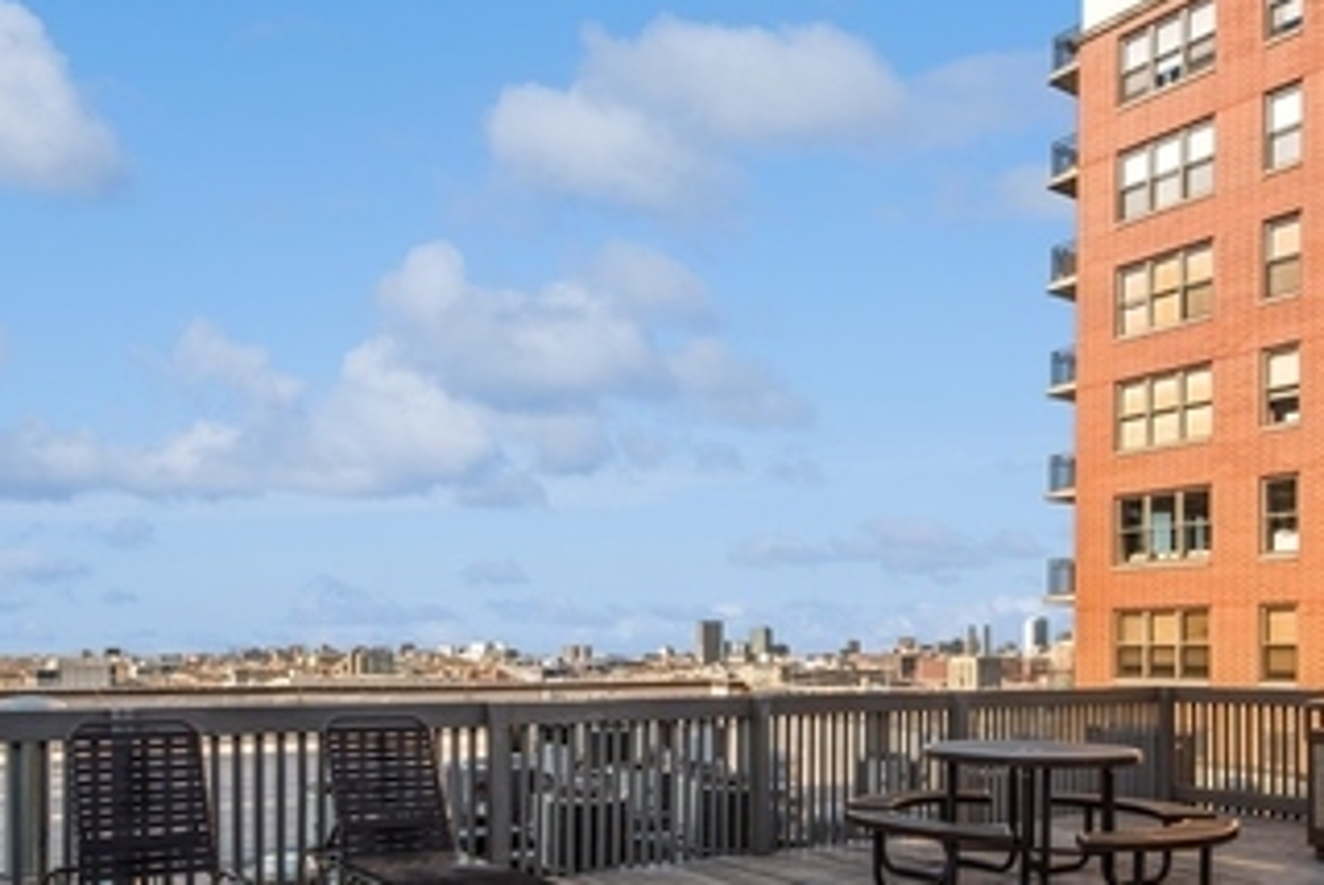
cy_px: 668
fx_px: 1178
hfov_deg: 58.5
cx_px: 736
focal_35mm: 32
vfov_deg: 40.0
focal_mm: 16
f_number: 8
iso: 400
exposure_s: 1/500
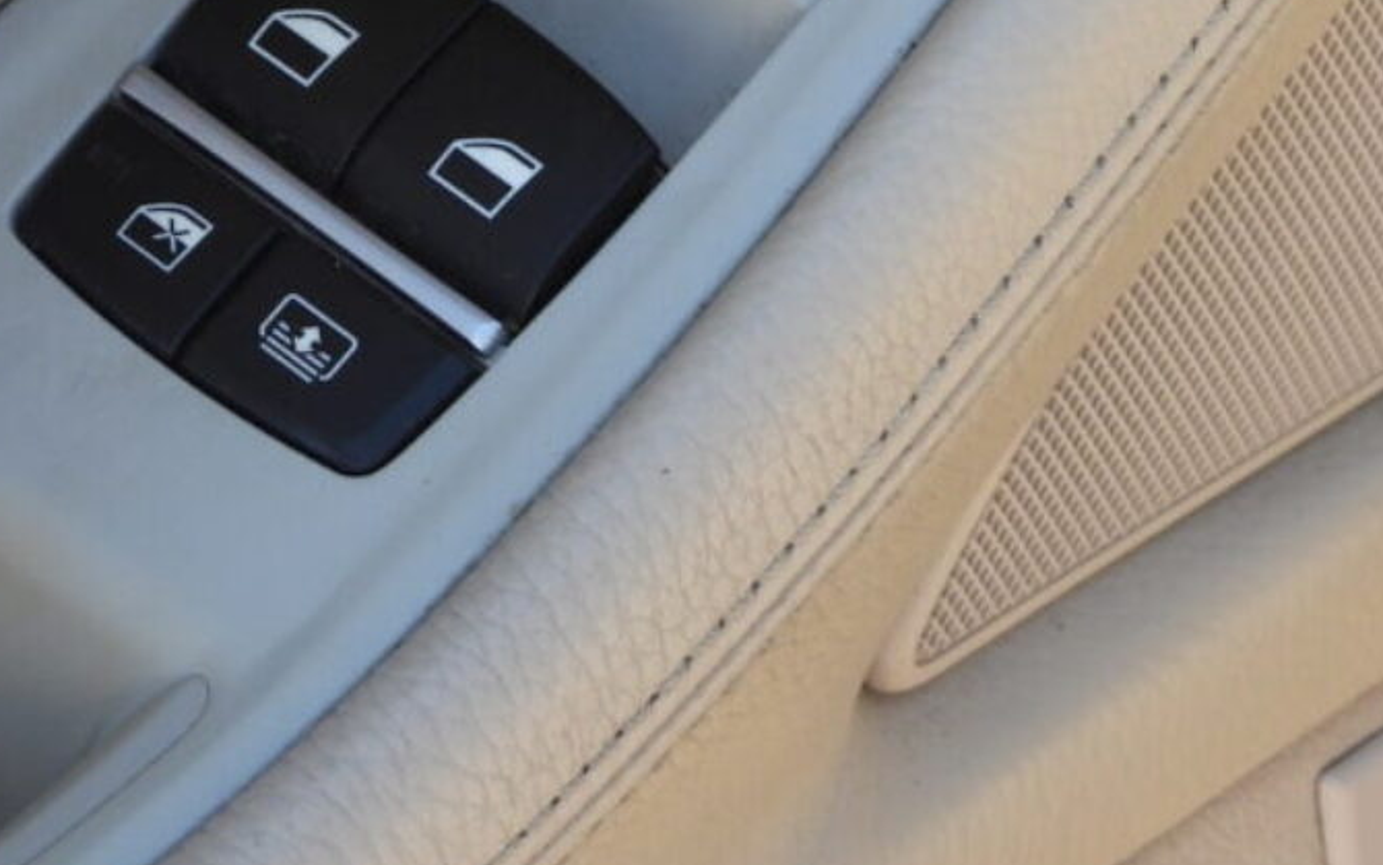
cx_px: 700
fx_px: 9274
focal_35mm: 246
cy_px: -242
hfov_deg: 8.5
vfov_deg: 5.3
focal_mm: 17.5
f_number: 3.5
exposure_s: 1/200
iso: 100
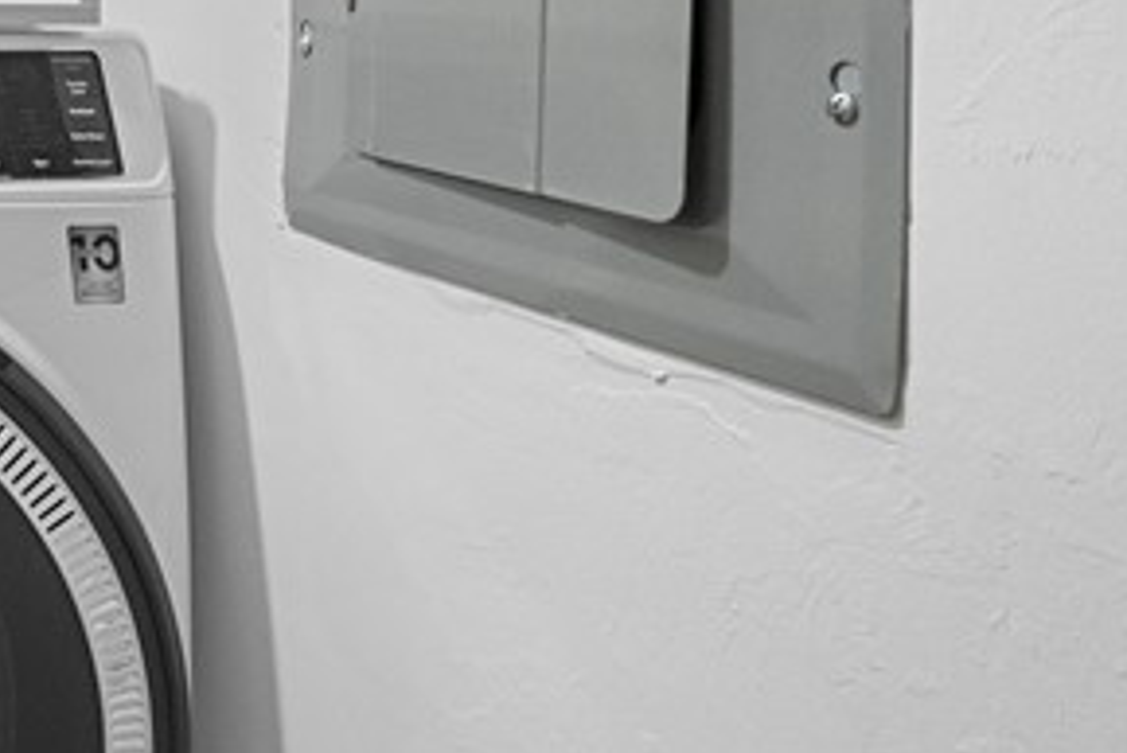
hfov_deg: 28.1
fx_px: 1409
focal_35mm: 45
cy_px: -12
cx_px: -579
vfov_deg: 28.0
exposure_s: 1/15
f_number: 9
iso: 2000
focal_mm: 12
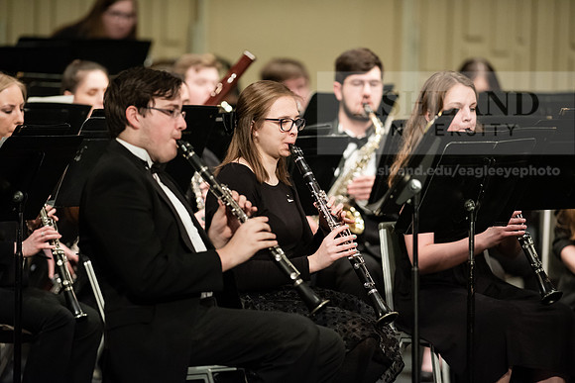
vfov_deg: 4.6
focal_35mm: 300
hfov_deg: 6.9
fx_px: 4793
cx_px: 288
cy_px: 192
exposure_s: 1/250
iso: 4000
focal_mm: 300
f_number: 3.2
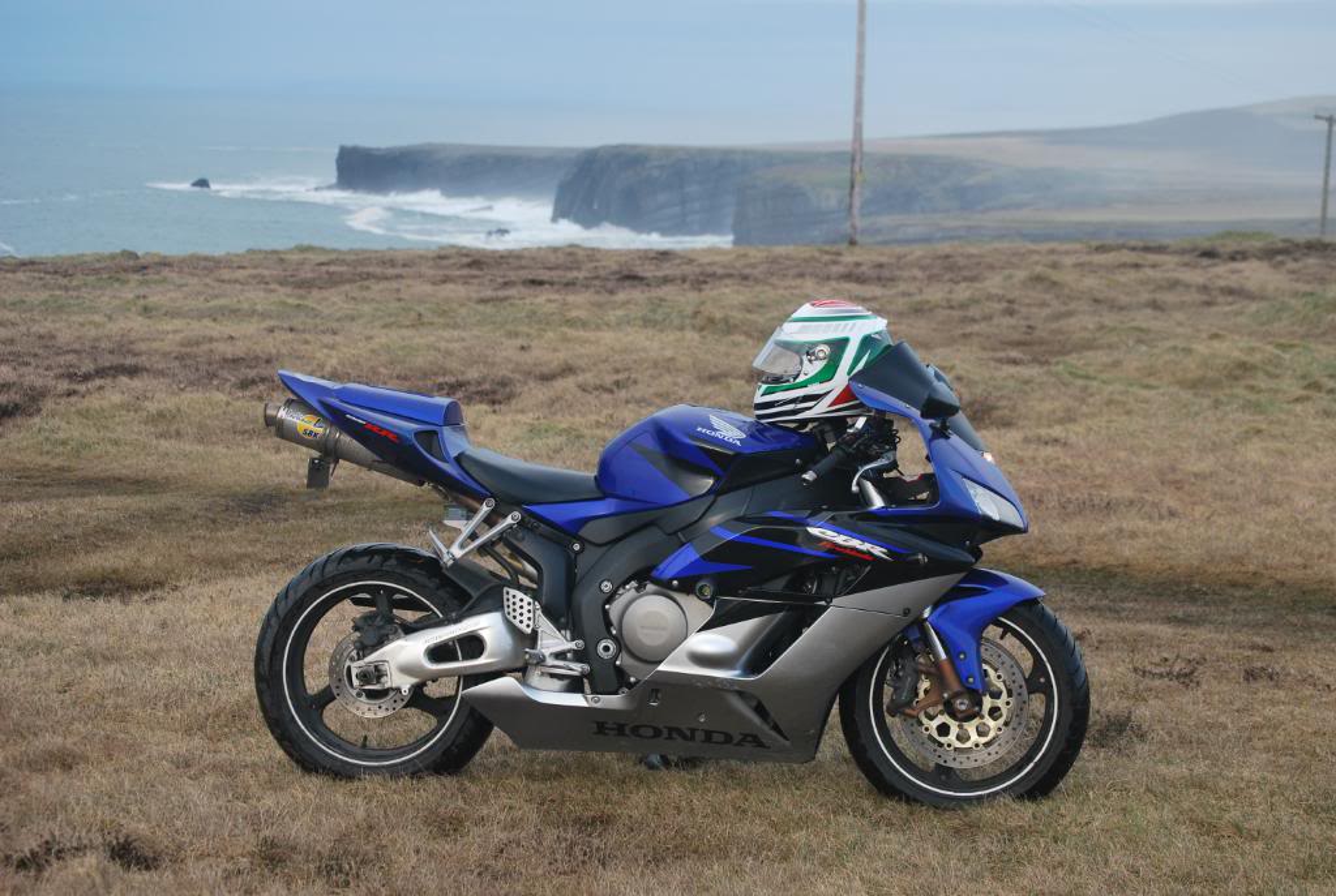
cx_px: 668
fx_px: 3067
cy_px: 448
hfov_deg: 24.6
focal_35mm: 82
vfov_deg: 16.6
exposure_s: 1/100
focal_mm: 55
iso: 200
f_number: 5
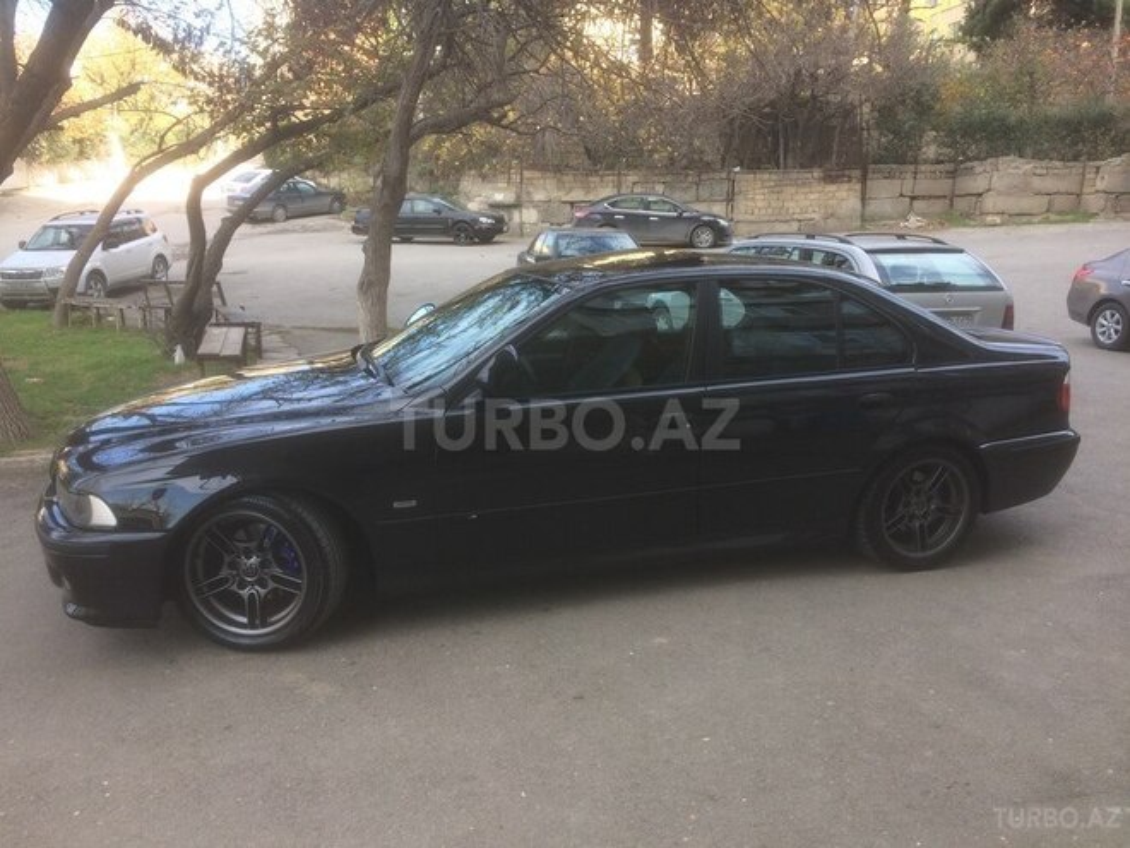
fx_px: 947
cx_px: 565
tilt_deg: -10.7
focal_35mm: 29
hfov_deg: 61.7
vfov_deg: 48.2
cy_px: 424
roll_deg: -1.4
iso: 32
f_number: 2.2
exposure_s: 1/243
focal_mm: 4.15
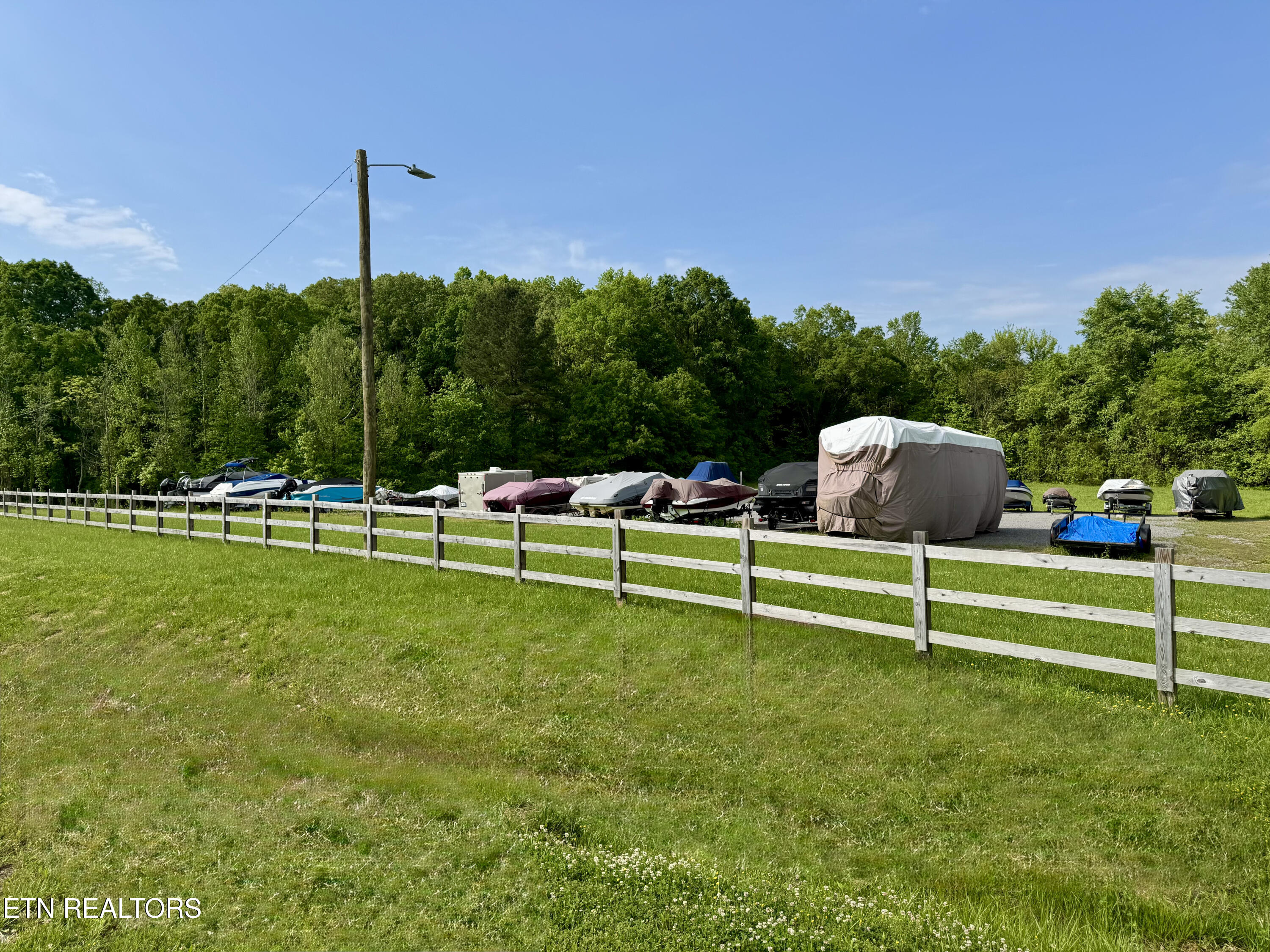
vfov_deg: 56.8
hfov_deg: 71.6
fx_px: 881
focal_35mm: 24
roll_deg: +1.1
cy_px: 476
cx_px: 635
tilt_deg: -1.2
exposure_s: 1/4310
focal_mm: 6.76
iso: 80
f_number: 1.78
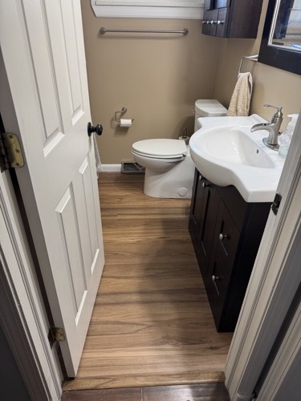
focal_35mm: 24
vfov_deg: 71.6
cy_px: 200
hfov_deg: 56.8
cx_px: 150
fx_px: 278
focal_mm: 6.76
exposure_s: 1/60
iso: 160
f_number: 1.78
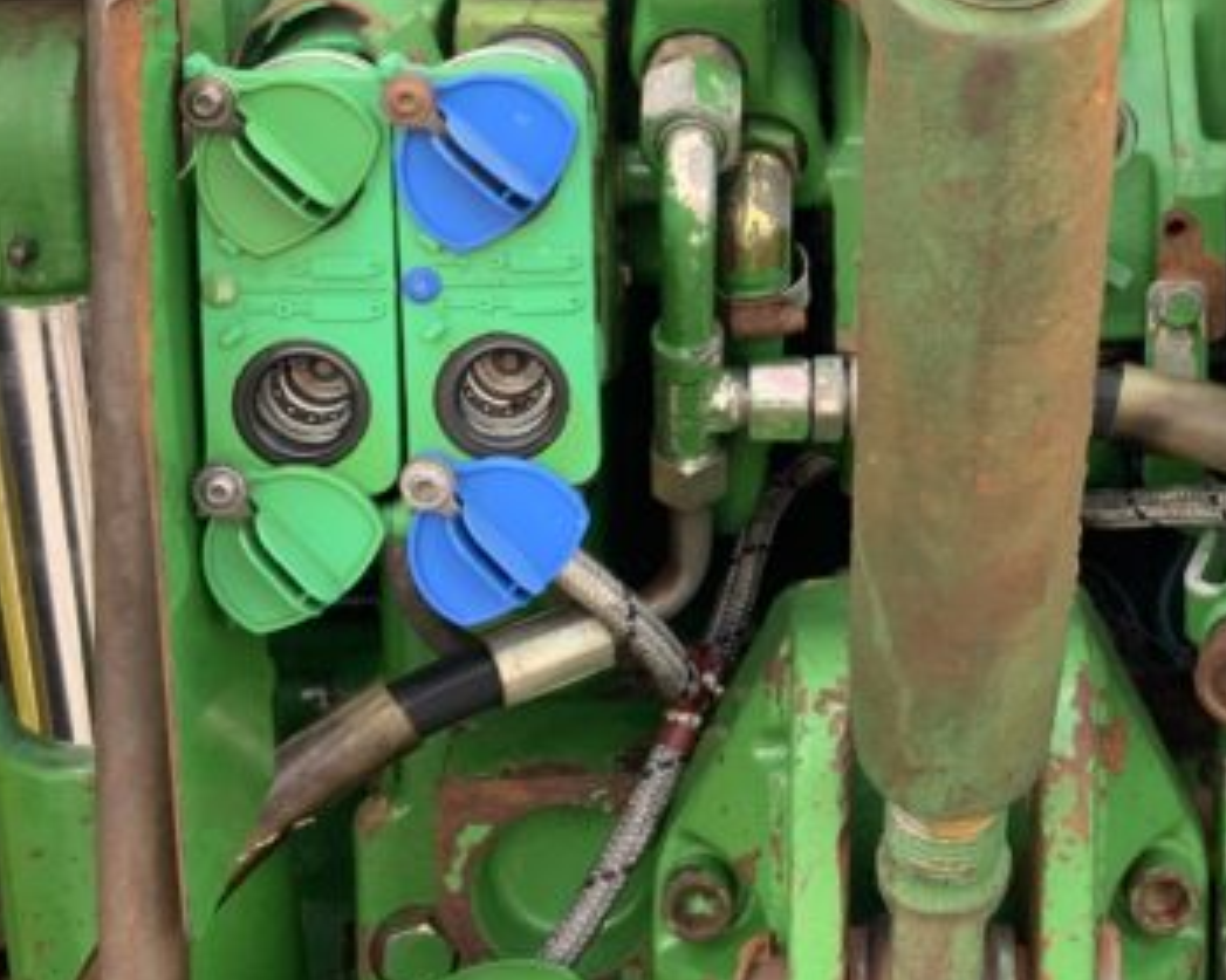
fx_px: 3011
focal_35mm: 83
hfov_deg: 22.7
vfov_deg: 18.2
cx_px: 977
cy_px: 98
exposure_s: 1/122
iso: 25
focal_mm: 3
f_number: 1.8
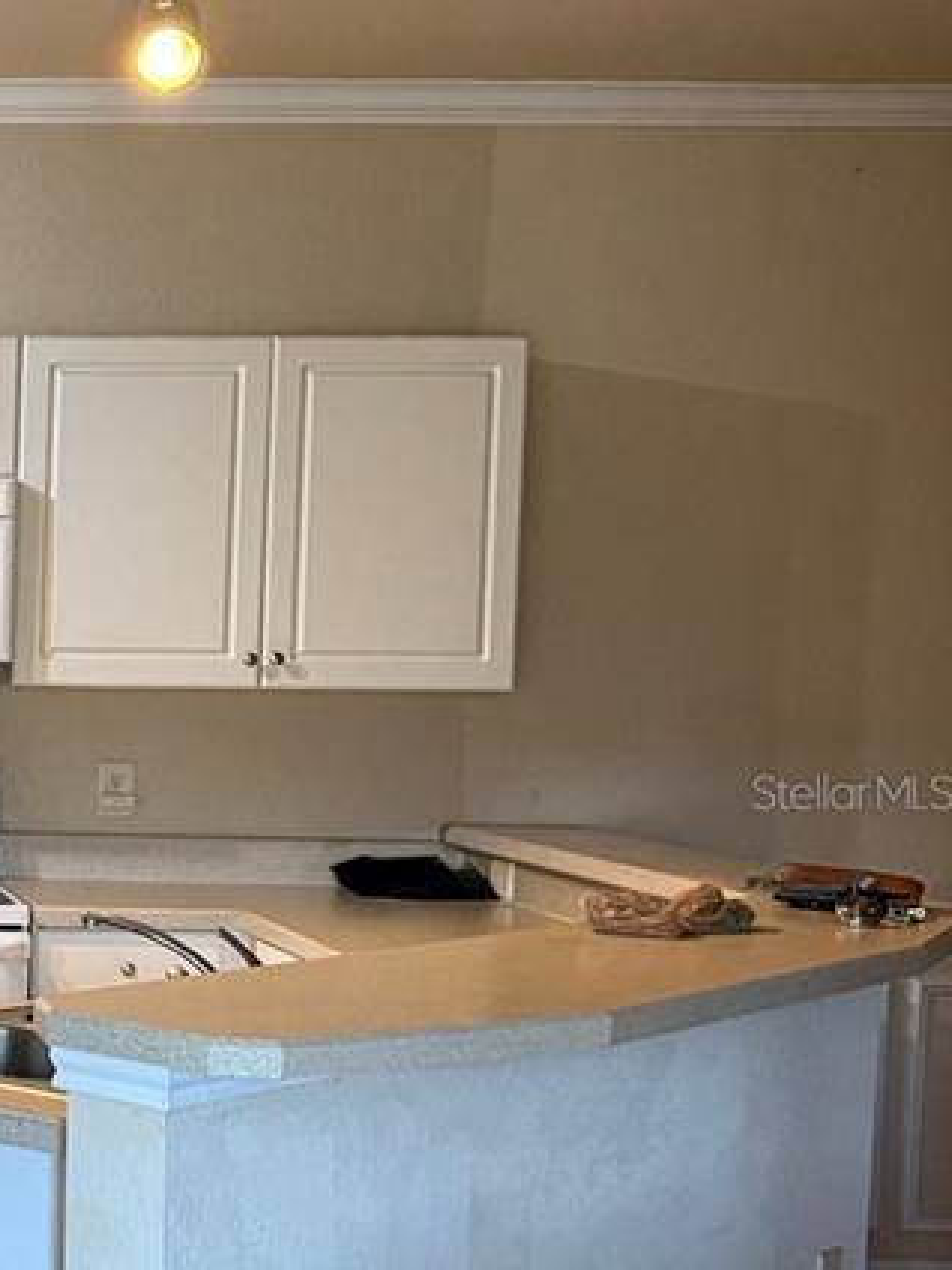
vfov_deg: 28.5
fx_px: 2493
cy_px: 791
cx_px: -383
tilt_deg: -2.0
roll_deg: -0.7
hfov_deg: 19.4
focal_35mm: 68
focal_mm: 6.76
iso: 320
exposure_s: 1/60
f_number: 1.78
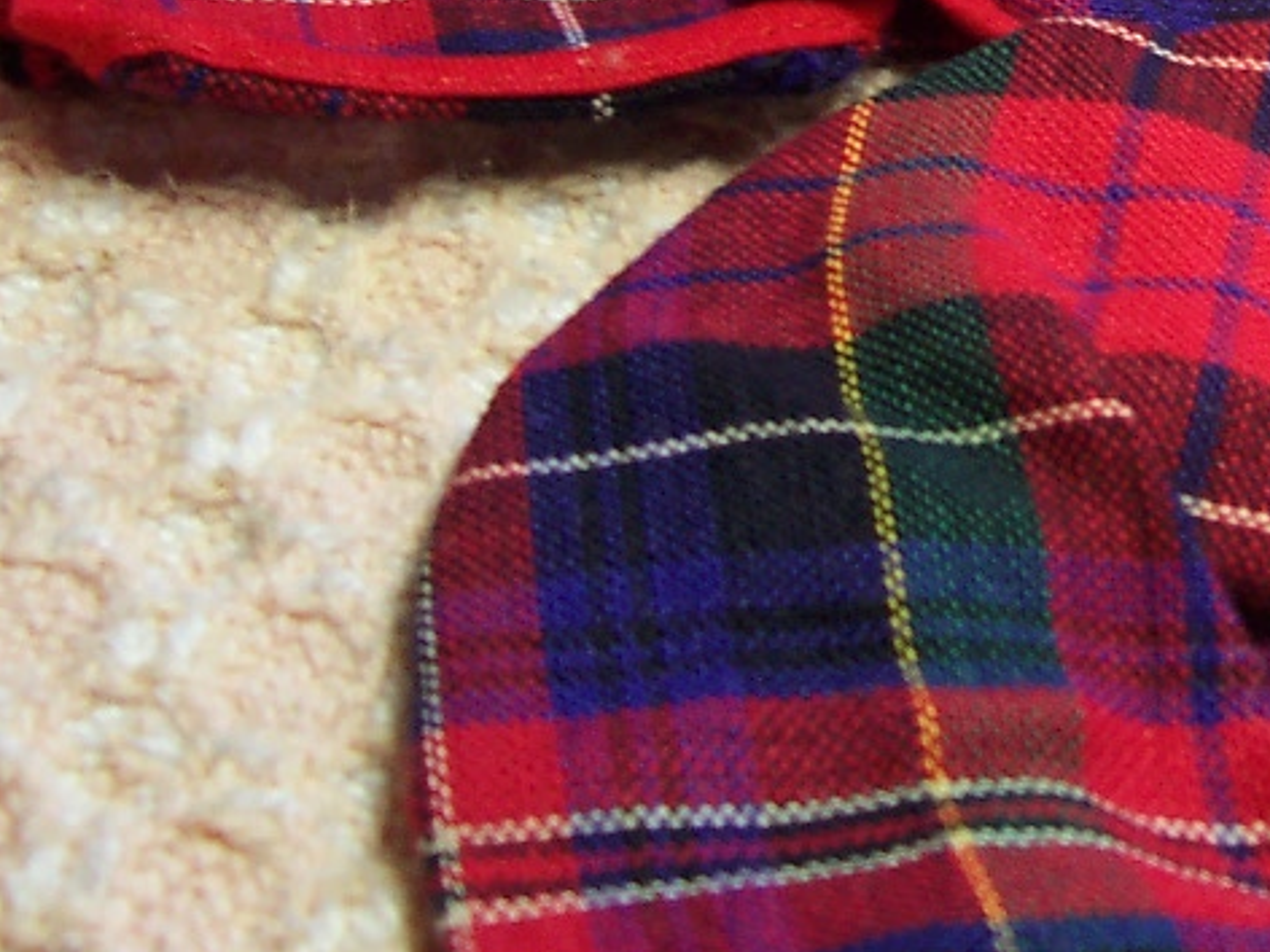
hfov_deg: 20.0
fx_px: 3449
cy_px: 13
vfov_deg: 15.5
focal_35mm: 94
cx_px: 1353
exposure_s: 1/60
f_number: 2.8
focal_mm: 5.6
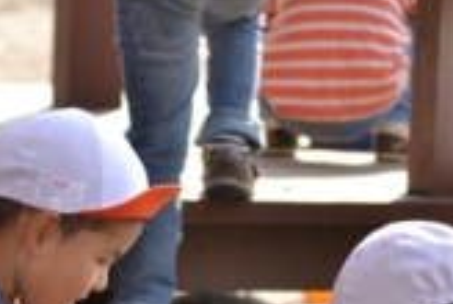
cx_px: 146
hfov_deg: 4.6
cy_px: 336
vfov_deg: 3.1
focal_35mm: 445
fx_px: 5610
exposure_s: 1/125
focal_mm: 122
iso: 125
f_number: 4.8
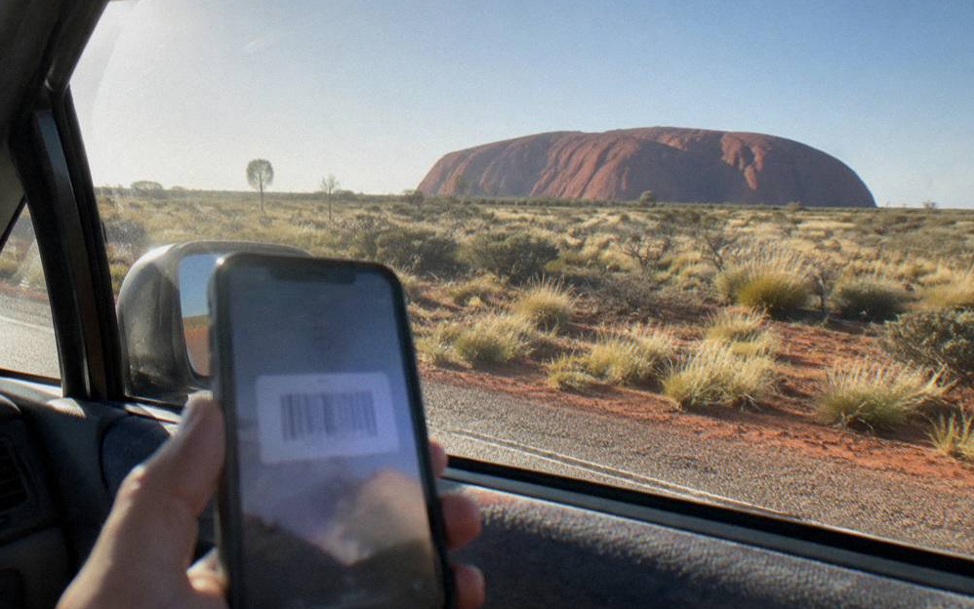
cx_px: 487
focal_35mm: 48
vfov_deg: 26.9
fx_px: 1274
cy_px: 304
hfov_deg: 41.8
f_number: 9
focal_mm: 47
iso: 400
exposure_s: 1/250
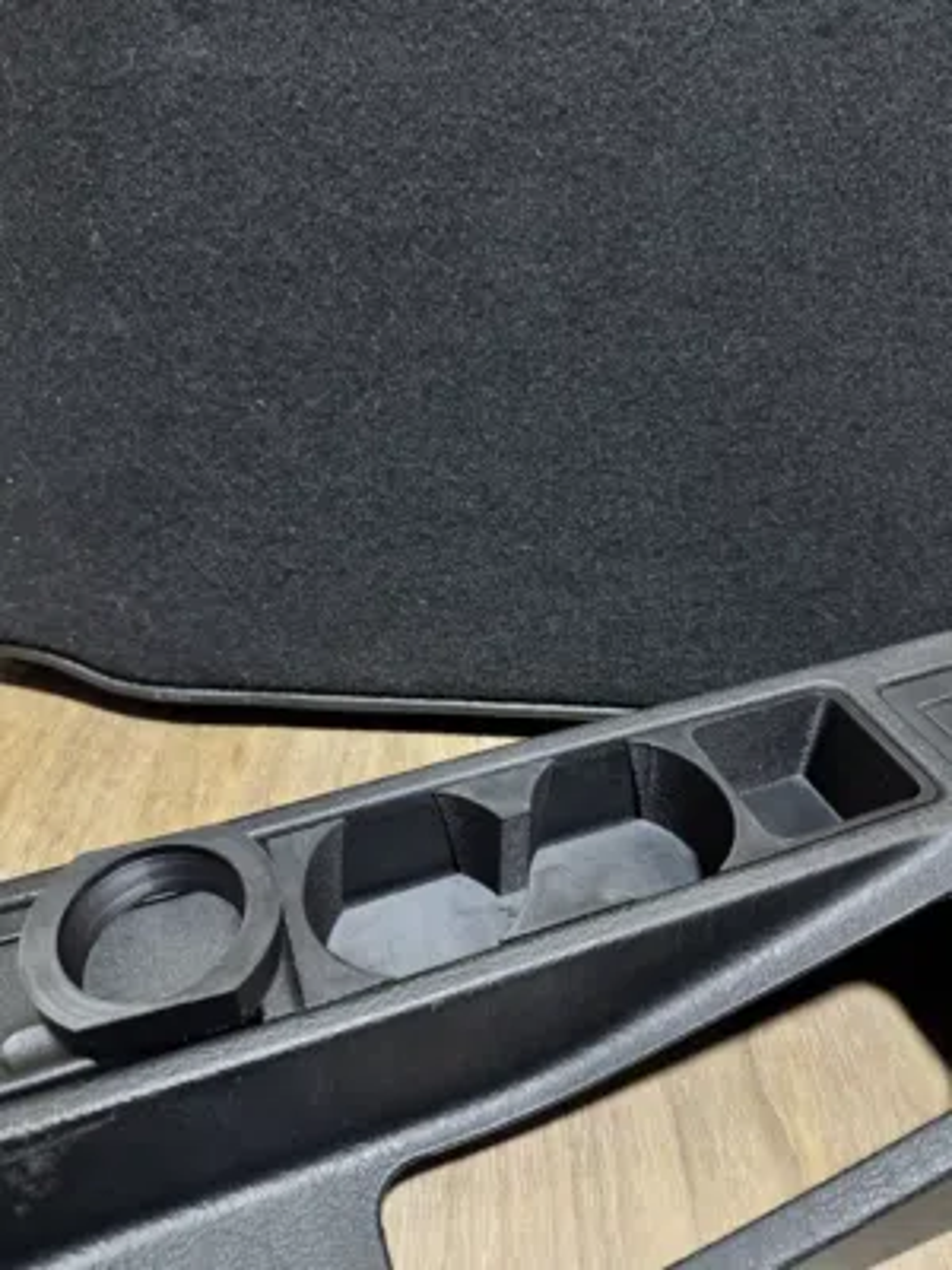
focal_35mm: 24
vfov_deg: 71.6
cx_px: 476
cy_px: 635
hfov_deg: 56.8
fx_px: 880
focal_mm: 6.76
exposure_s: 1/30
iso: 1000
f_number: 1.78
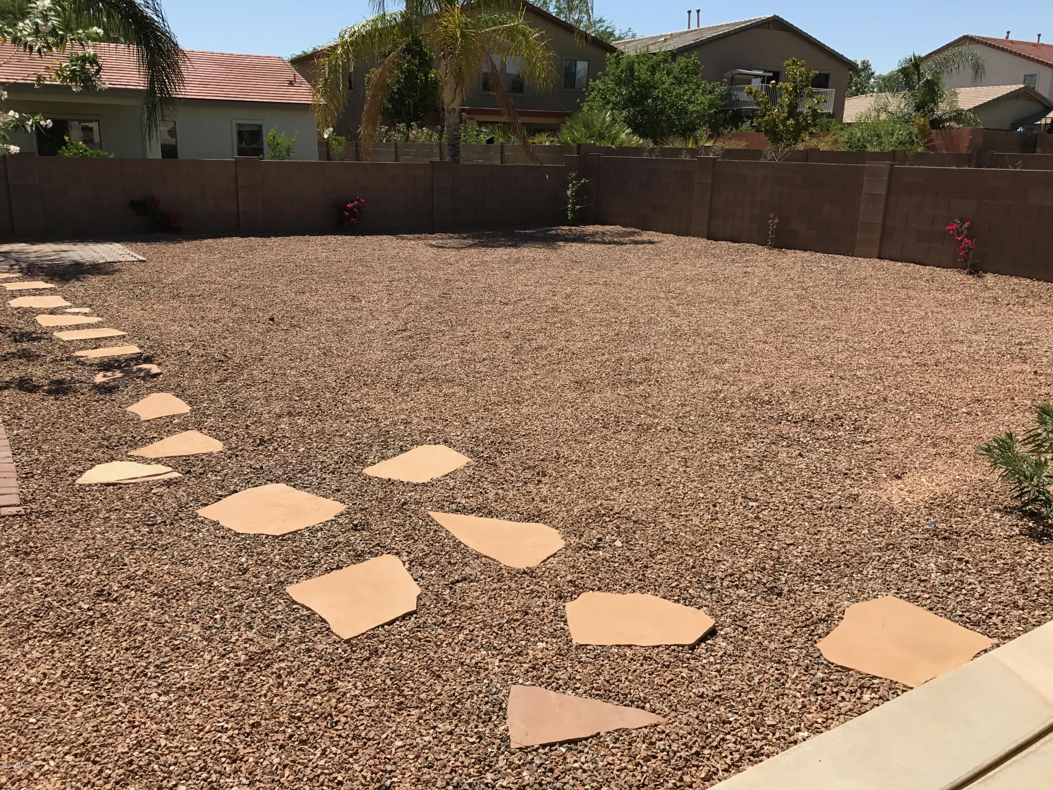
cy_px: 395
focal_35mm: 28
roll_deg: -1.4
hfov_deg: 63.4
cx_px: 526
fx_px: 852
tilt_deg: -14.4
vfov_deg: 49.7
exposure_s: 1/2817
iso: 20
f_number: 1.8
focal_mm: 3.99
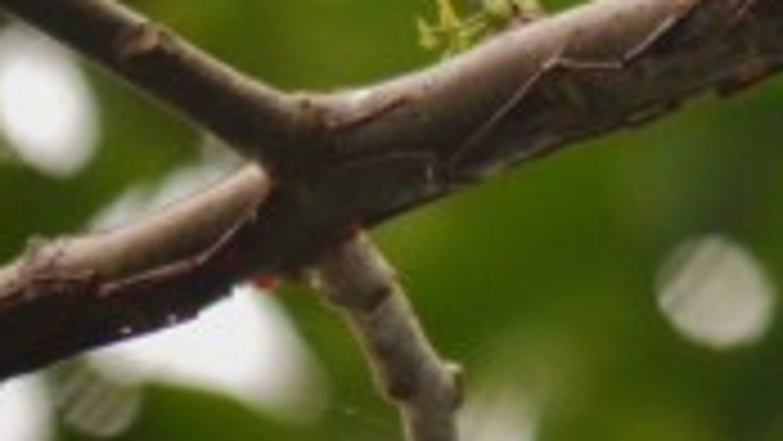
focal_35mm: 3605
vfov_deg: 0.3
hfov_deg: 0.6
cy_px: -558
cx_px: 1282
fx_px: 74870
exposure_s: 1/800
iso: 800
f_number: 6.3
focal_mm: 500
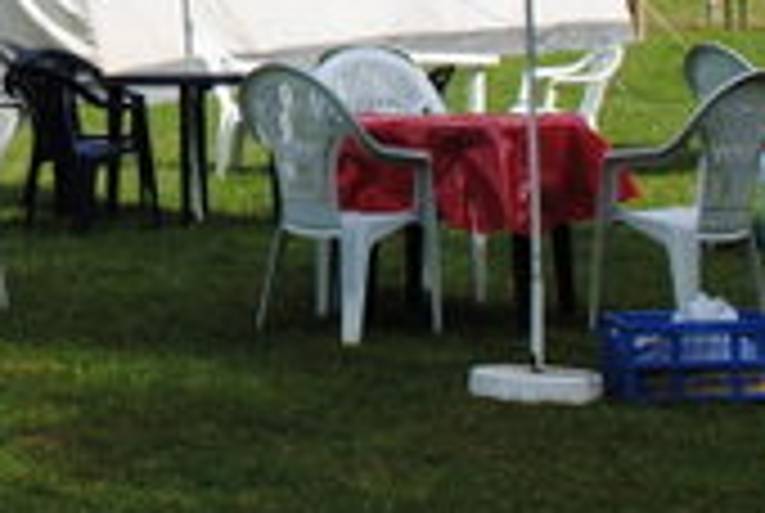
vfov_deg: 8.7
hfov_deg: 12.8
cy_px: -292
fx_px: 3299
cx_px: -252
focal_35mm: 155
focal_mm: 22
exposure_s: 1/250
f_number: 8
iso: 100
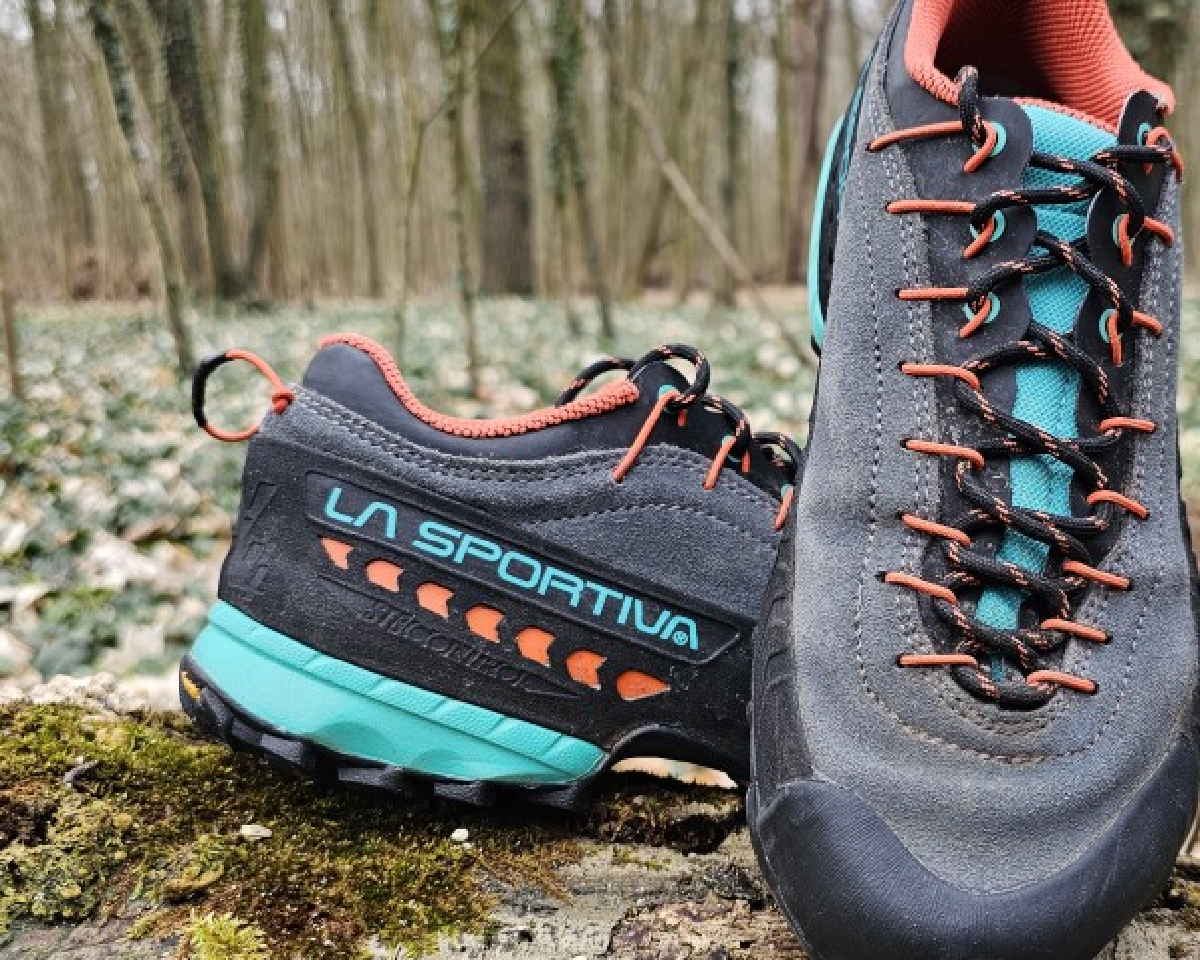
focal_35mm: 38
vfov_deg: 39.2
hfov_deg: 47.1
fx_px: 1350
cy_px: 490
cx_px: 813
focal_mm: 6.3
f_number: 1.7
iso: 25
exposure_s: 1/100
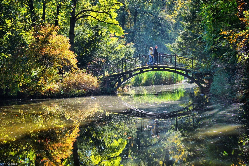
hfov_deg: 24.6
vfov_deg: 16.5
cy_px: 83
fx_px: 570
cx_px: 124
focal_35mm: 82
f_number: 5
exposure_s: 1/320
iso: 200
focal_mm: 55
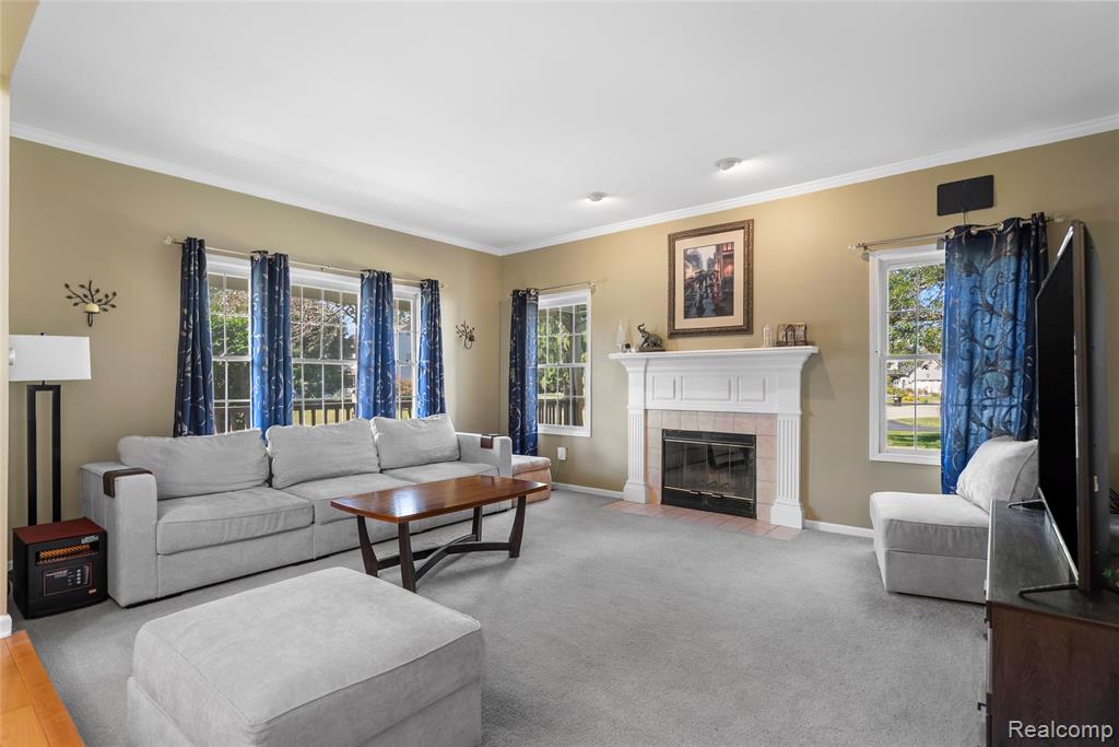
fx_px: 528
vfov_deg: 70.5
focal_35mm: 17
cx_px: 560
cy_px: 374
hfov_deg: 93.3
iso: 100
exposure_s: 1/1.67
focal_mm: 17
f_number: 4
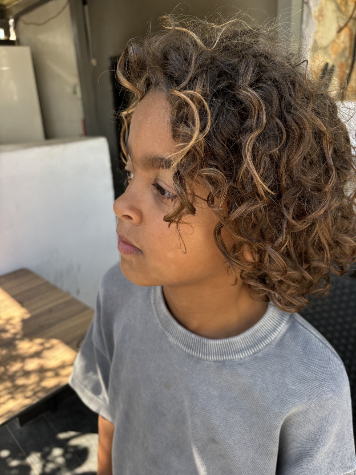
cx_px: 178
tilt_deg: -21.0
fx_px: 357
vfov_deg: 67.3
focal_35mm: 26
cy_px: 238
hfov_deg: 53.1
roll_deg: +3.1
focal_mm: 5.96
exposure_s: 1/361
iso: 50
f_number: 1.6
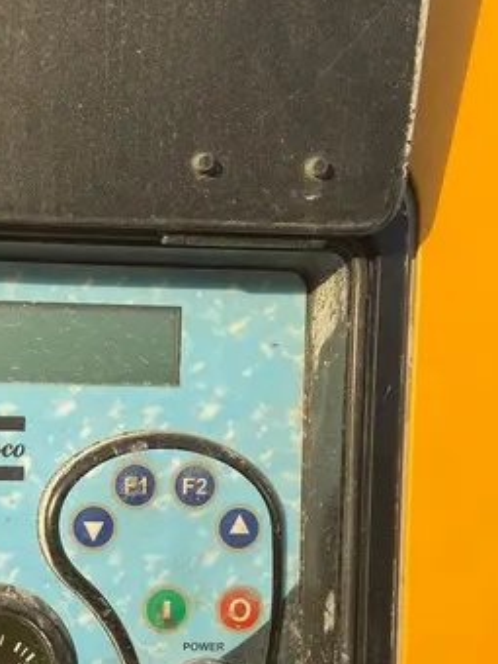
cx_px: 45
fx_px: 1074
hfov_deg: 25.3
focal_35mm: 56
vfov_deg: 33.8
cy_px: 476
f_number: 1.8
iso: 32
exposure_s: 1/1193
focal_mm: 4.25
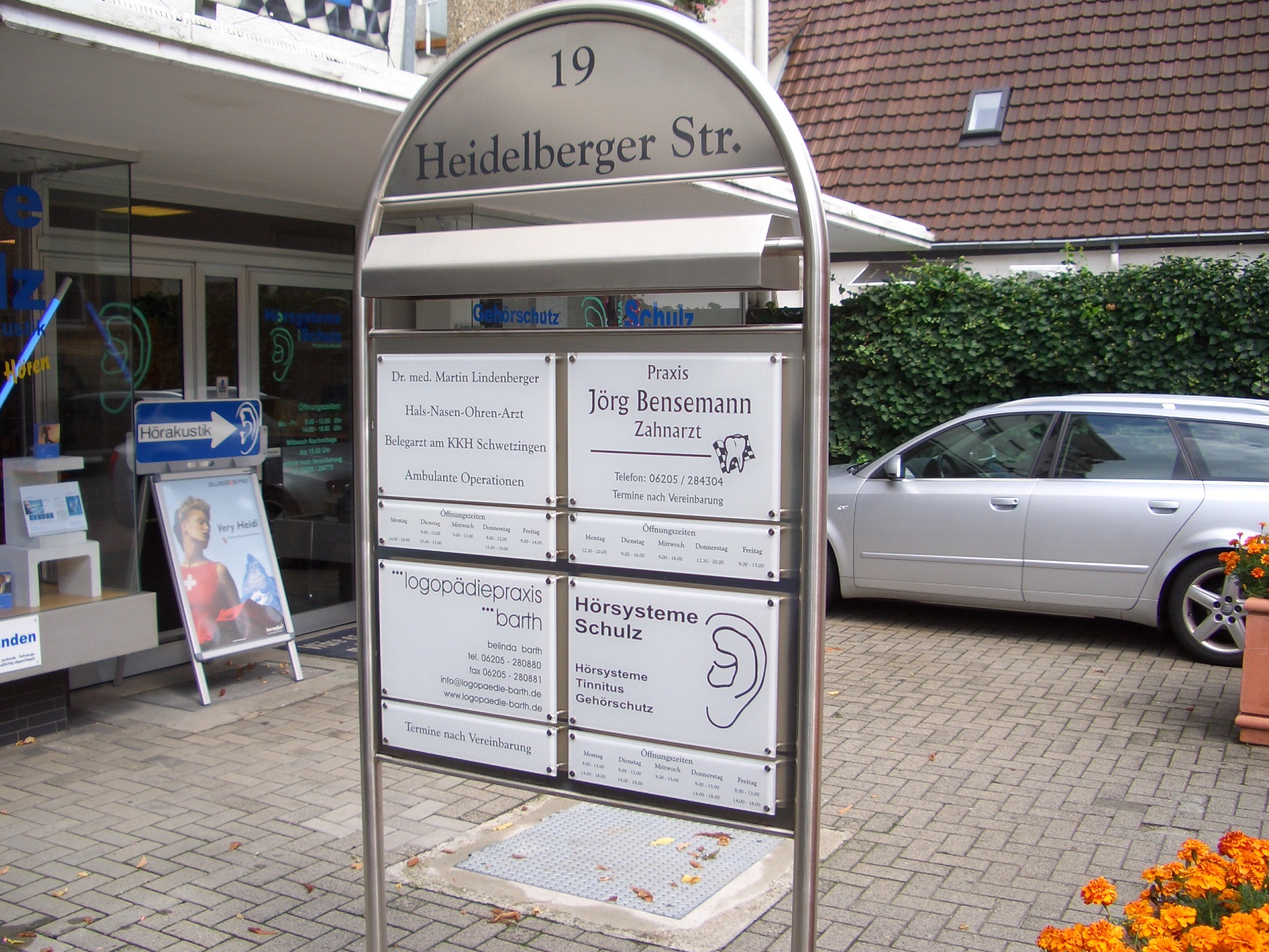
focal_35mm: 36
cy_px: 471
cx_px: 639
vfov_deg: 39.7
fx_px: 1320
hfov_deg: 51.4
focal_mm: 5.8
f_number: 2.6
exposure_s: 1/400
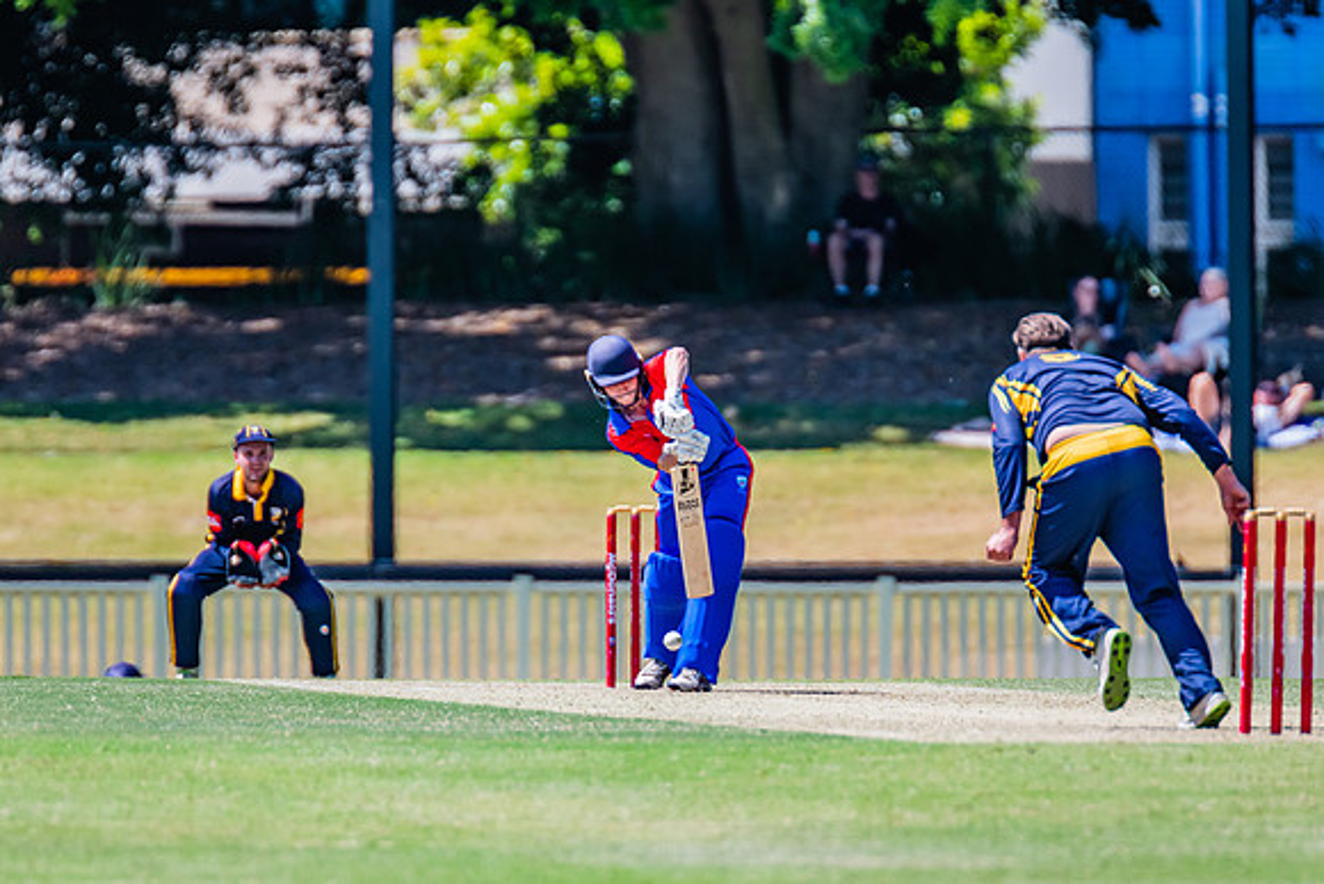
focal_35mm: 716
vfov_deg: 1.9
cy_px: 501
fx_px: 26323
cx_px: 590
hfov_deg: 2.9
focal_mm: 600
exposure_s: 1/2000
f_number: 6.3
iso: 640
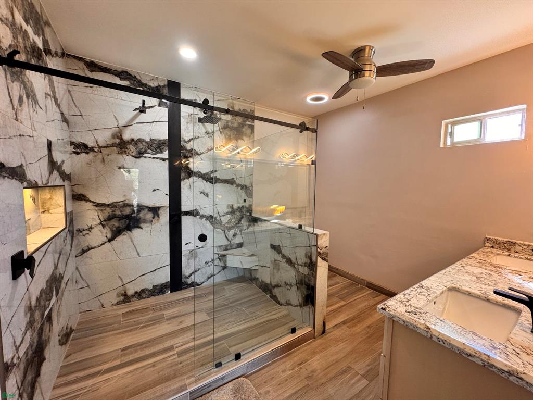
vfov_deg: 85.7
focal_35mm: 14
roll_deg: -0.9
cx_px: 266
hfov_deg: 102.1
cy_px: 200
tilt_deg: -3.5
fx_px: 216
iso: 200
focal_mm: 2.22
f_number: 2.2
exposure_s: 1/60
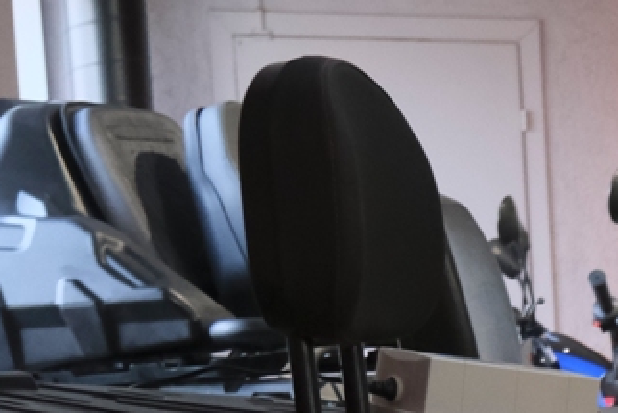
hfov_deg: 12.7
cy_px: 837
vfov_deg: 8.7
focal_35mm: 149
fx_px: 2559
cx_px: 1054
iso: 3200
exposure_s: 1/200
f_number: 4
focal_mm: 20.2
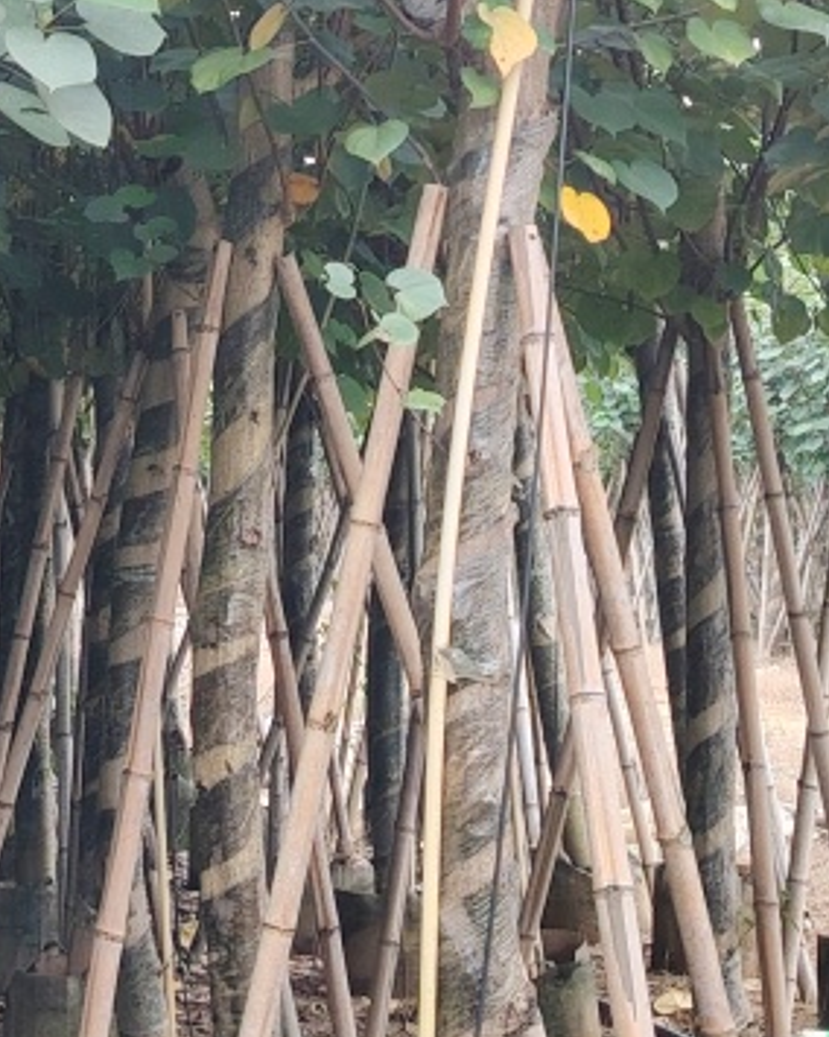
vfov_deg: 20.2
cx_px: -79
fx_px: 2883
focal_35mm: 94
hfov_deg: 15.9
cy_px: 244
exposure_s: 1/150
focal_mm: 5.25
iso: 100
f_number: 1.75
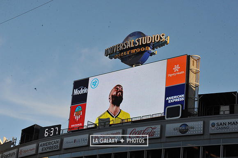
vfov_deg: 15.9
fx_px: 568
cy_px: 79
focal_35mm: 86
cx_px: 119
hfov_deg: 23.7
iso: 1600
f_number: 16
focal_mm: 86
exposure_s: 1/1000
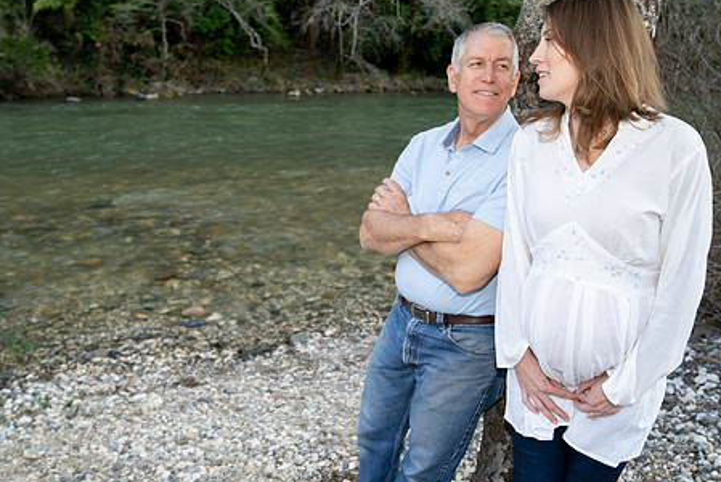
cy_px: 211
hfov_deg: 60.2
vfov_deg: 42.3
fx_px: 621
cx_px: 337
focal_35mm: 31
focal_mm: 24
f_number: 4.5
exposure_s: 1/250
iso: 800
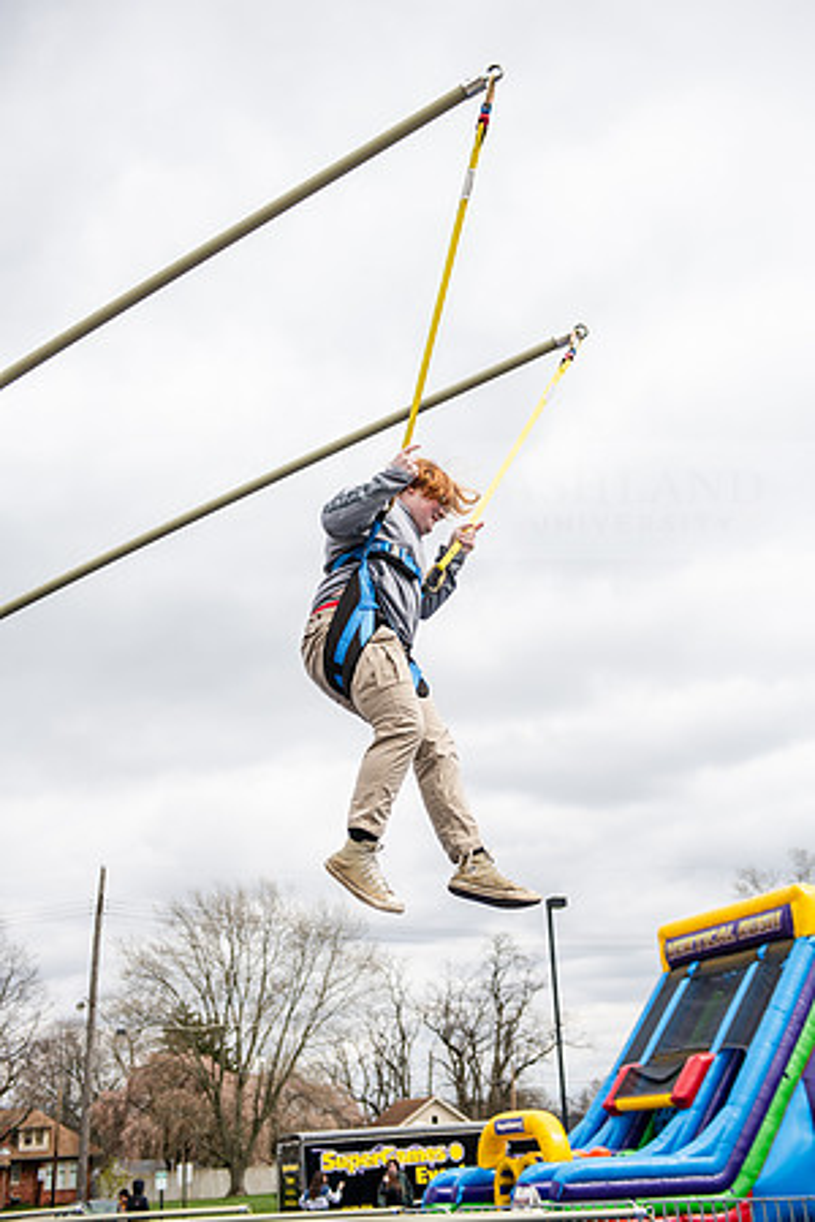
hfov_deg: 29.9
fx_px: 1528
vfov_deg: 43.6
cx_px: 408
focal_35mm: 45
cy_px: 611
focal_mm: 45
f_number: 3.5
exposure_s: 1/1250
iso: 160
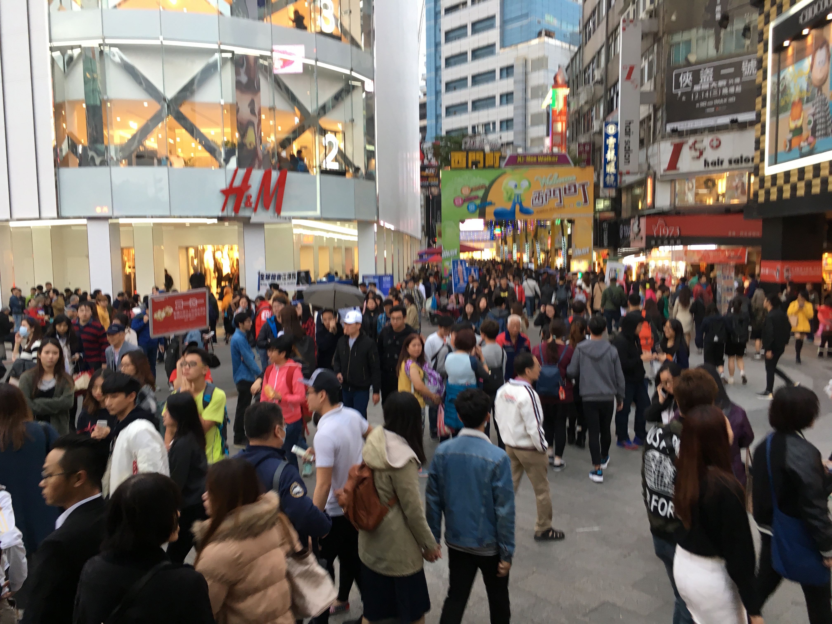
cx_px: 416
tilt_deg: -5.7
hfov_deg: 61.7
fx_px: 697
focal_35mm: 29
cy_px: 312
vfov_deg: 48.2
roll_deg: -0.1
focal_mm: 4.15
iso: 50
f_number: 2.2
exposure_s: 1/30
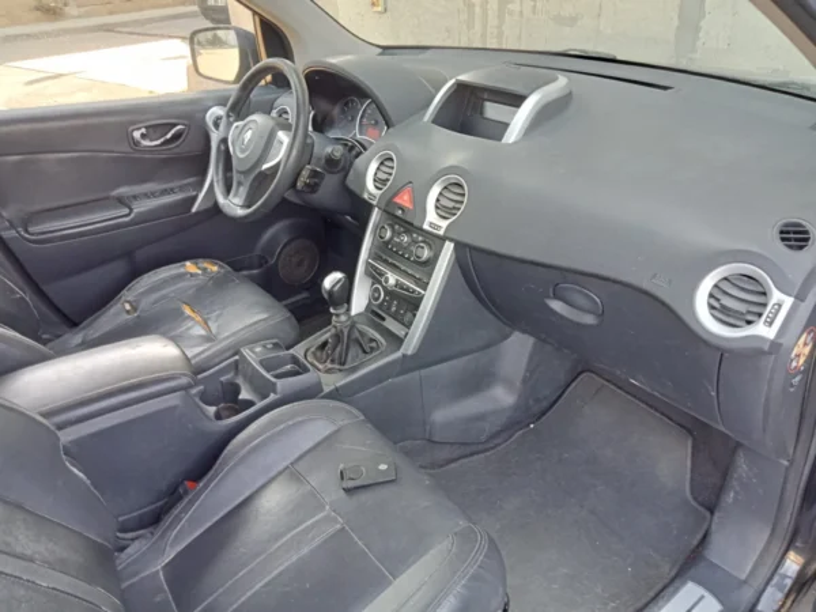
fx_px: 660
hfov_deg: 63.4
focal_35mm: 28
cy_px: 306
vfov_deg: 49.7
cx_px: 408
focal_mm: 3.46
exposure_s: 1/33.3
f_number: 2.2
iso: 184
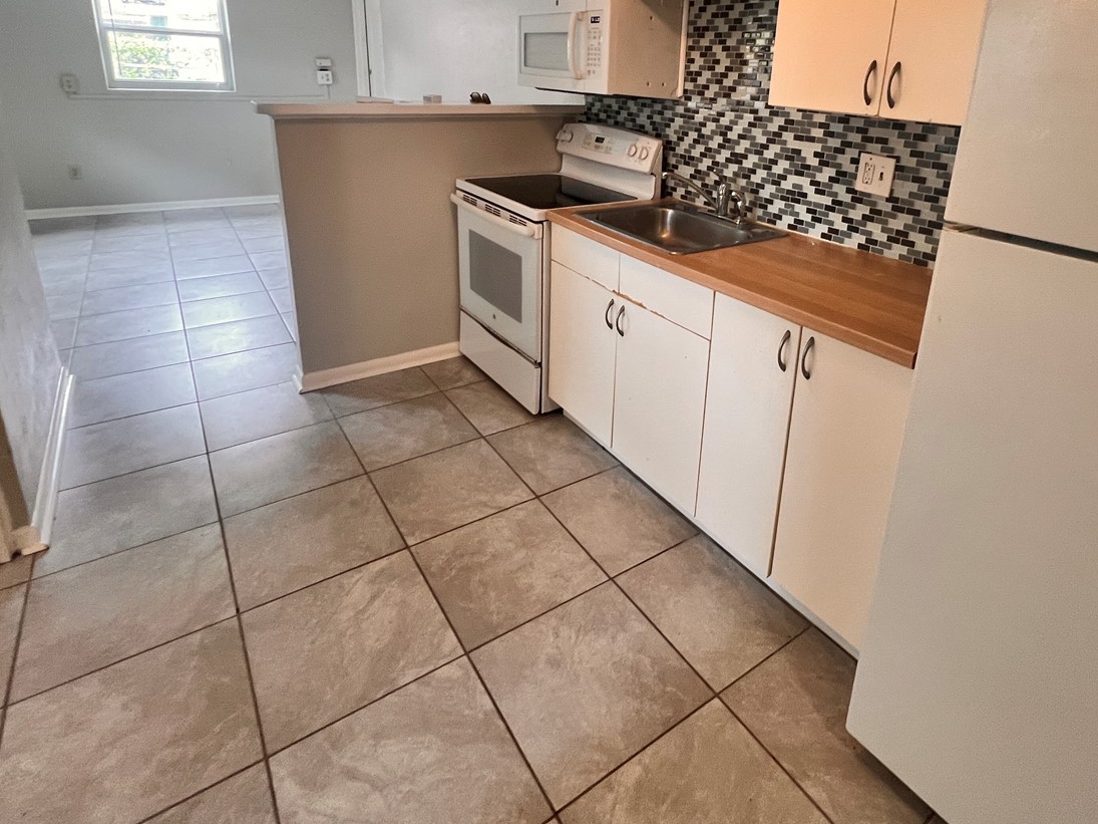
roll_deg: -3.1
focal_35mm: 19
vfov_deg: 66.3
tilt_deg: -13.6
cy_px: 257
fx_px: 603
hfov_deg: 83.9
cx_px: 642
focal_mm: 1.57
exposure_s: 1/60
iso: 200
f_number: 1.8
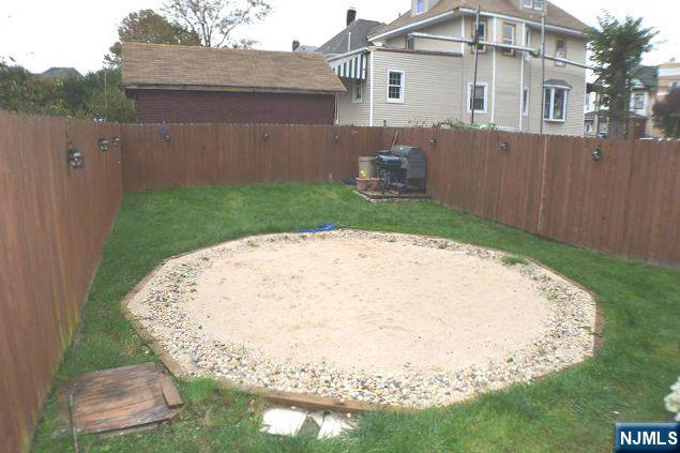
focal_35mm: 30
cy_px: 226
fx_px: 566
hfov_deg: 61.9
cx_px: 340
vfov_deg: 43.6
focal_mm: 20
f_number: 10
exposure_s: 1/200
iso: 250
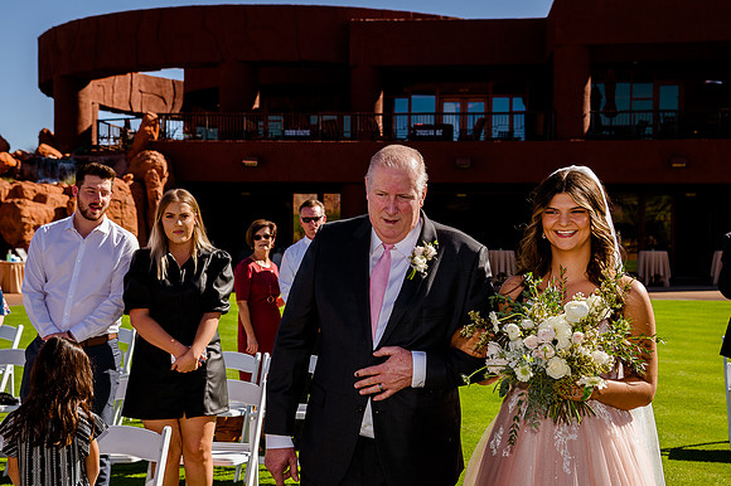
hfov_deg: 37.8
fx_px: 1068
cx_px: 359
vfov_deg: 25.7
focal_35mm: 53
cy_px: 236
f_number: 5.6
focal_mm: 48
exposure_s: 1/320
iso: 125
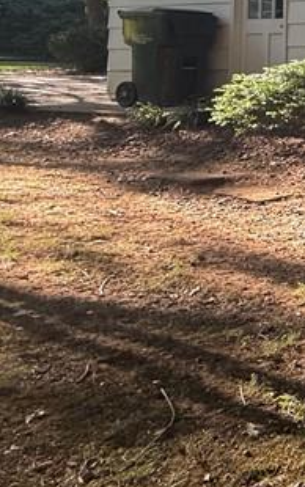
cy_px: 44
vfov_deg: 38.1
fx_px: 651
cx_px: 753
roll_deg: +0.4
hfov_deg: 14.6
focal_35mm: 49
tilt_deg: +2.3
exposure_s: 1/99
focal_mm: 2.22
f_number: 2.2
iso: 100
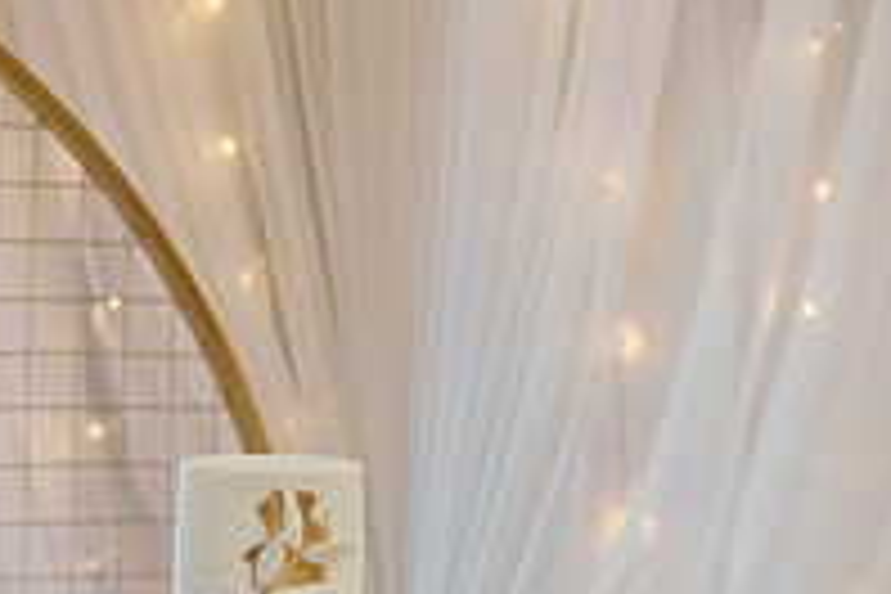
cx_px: -14
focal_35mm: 132
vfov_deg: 10.3
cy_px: 677
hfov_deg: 15.2
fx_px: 3267
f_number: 3.5
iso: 500
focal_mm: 45
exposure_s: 1/160
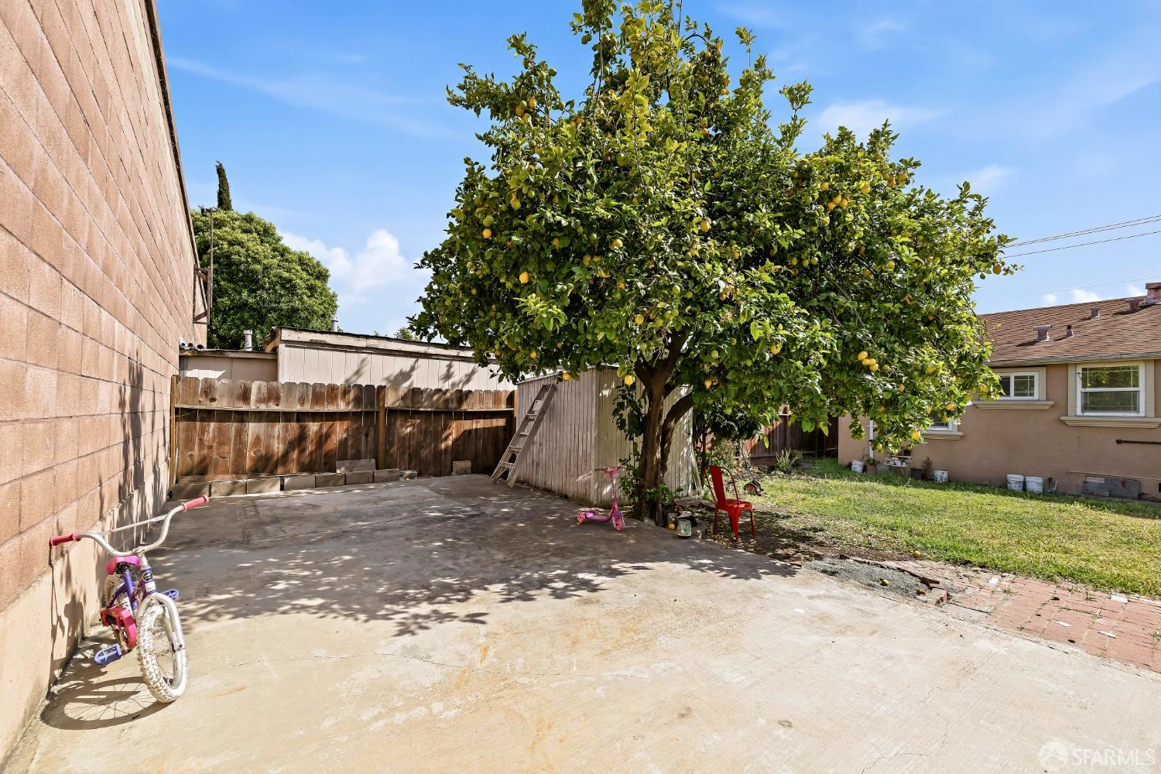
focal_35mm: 14
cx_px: 580
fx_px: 451
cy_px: 387
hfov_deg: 104.3
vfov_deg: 81.2
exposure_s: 1/160
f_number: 8
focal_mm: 14
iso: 64
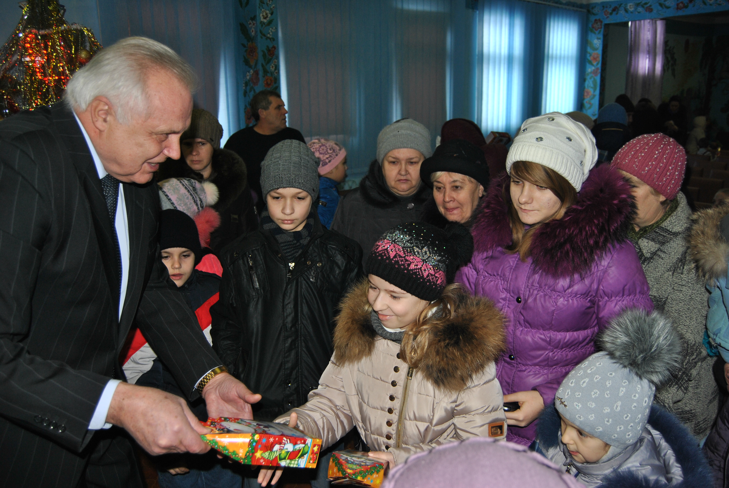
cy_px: 244
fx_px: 578
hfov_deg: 64.5
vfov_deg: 45.8
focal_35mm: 28
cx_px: 364
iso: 200
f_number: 3.5
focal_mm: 19
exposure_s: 1/60
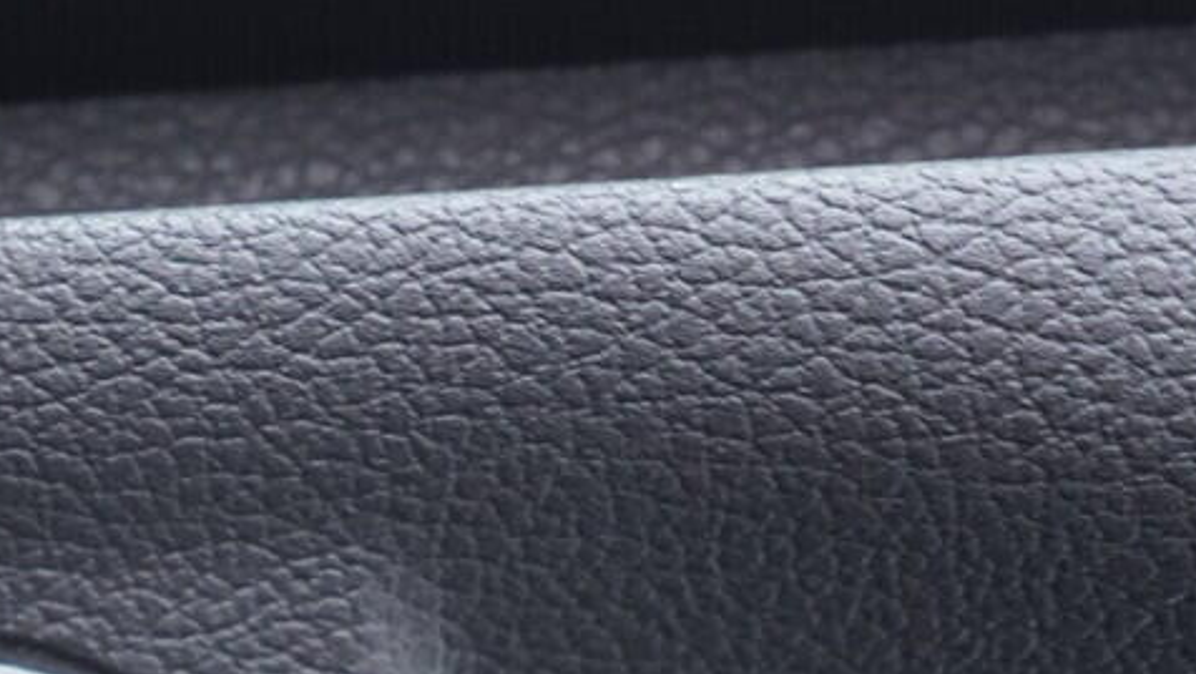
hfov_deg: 17.9
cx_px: -224
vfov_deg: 10.1
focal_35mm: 114
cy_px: 1162
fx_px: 3616
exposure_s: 1/40
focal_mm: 24
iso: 1000
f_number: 2.8
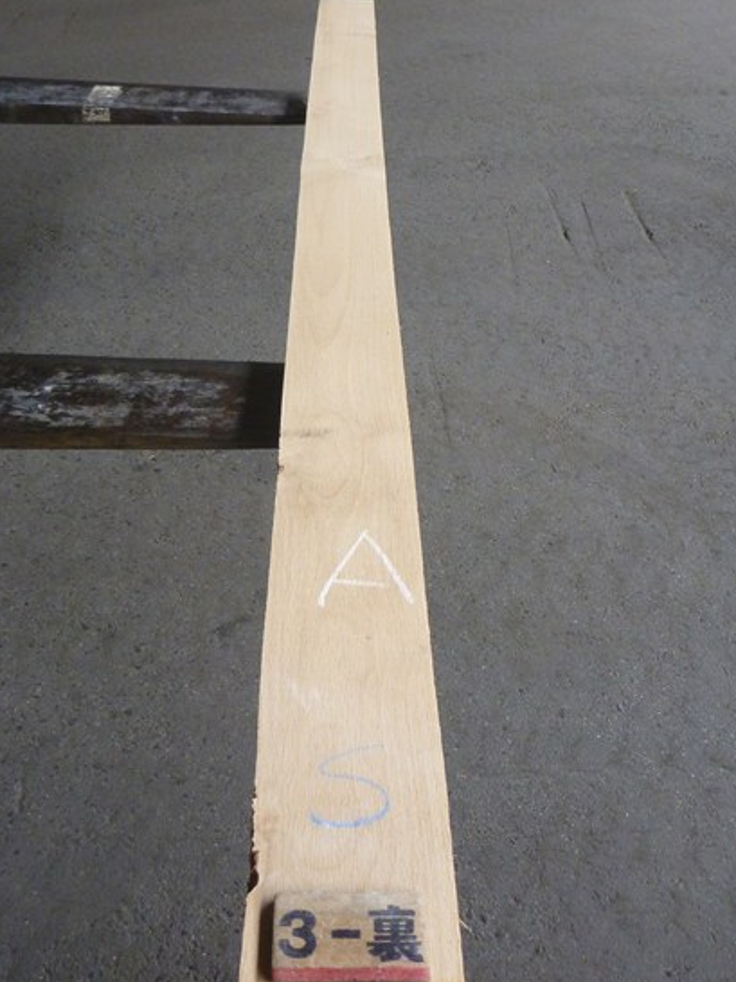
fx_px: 965
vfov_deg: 54.0
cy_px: 504
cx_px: 358
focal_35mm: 34
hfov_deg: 41.8
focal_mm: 5.2
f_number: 3.4
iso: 400
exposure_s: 1/125
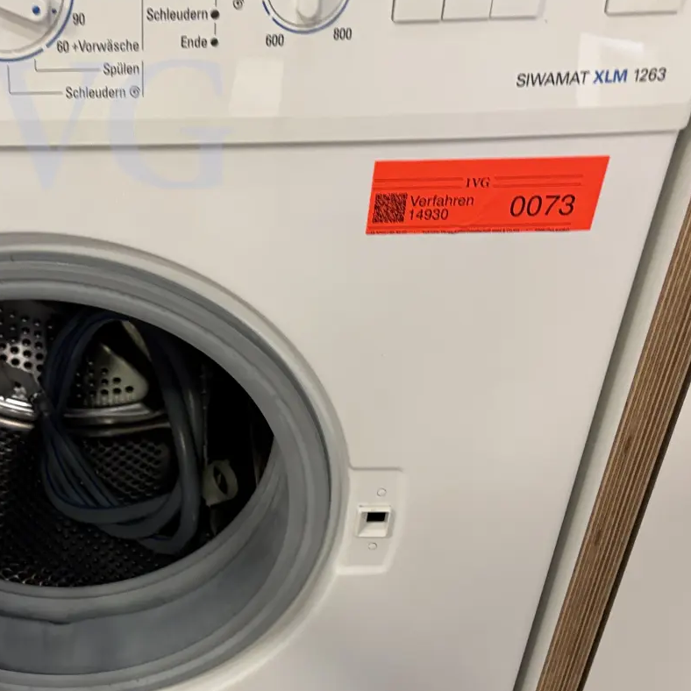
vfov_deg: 29.8
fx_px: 1265
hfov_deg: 29.6
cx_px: 108
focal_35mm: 56
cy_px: 564
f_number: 1.6
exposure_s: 1/50
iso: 160
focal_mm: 5.96
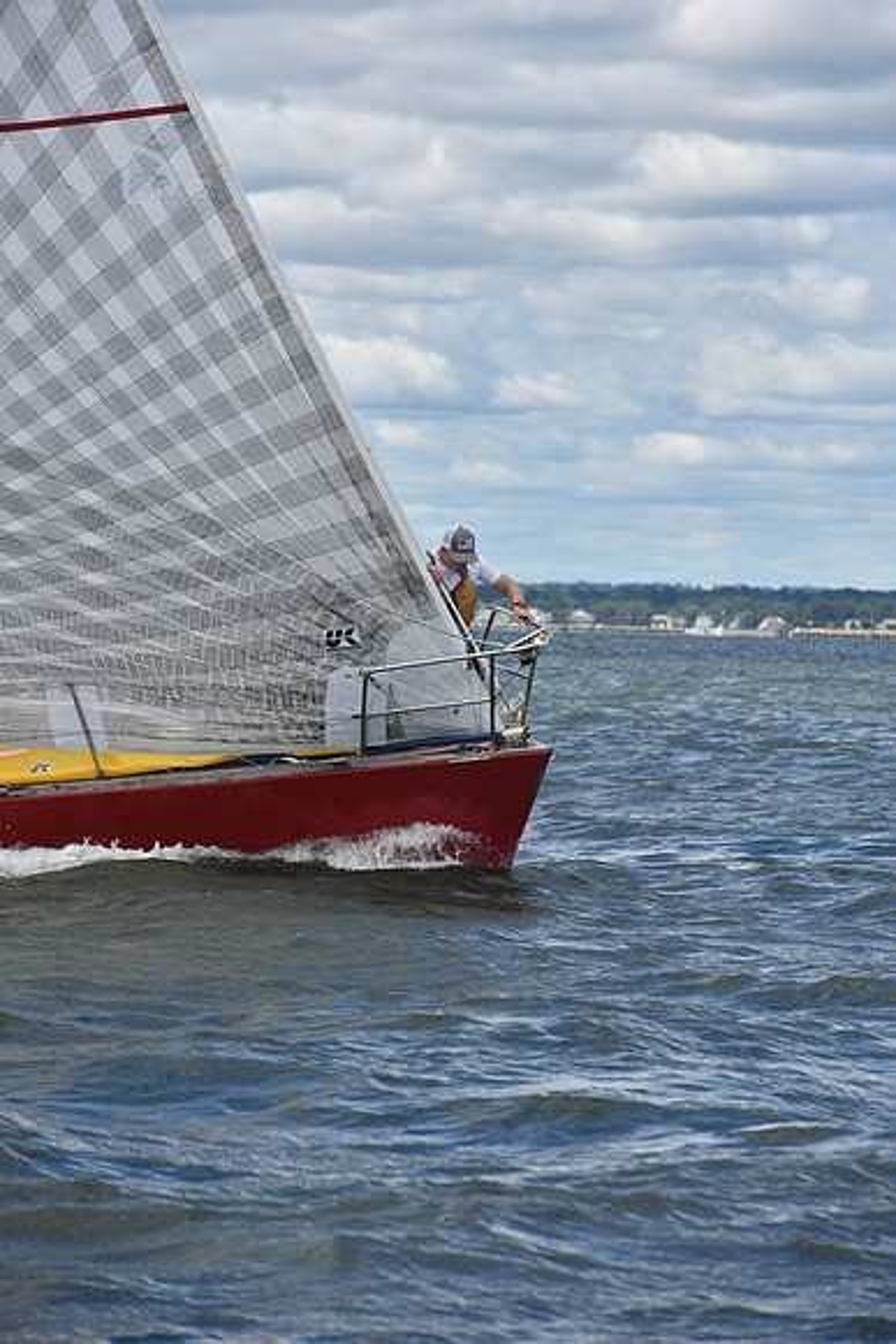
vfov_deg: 10.3
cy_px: 672
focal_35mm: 200
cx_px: 448
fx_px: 7462
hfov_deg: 6.9
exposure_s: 1/800
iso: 250
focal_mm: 200
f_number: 9
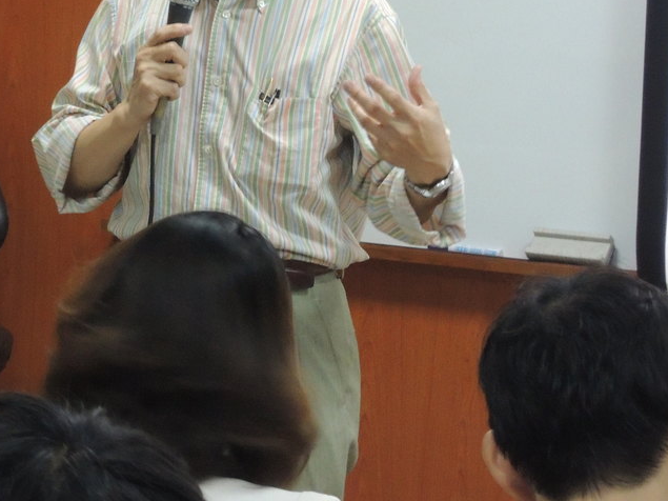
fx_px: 3647
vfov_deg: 7.8
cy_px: 32
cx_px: 63
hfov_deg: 10.4
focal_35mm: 189
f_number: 5.5
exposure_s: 1/15
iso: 800
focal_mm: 17.9
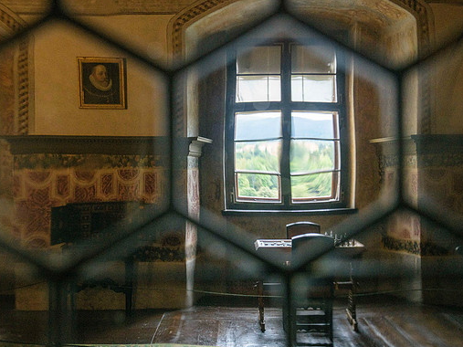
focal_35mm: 44
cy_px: 175
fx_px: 588
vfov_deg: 32.9
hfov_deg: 42.9
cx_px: 222
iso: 1600
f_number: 5
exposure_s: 1/80
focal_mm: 40
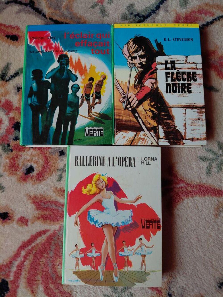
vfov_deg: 69.4
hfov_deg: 54.9
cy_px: 148
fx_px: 215
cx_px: 112
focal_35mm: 25
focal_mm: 4.69
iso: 320
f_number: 1.8
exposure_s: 1/25
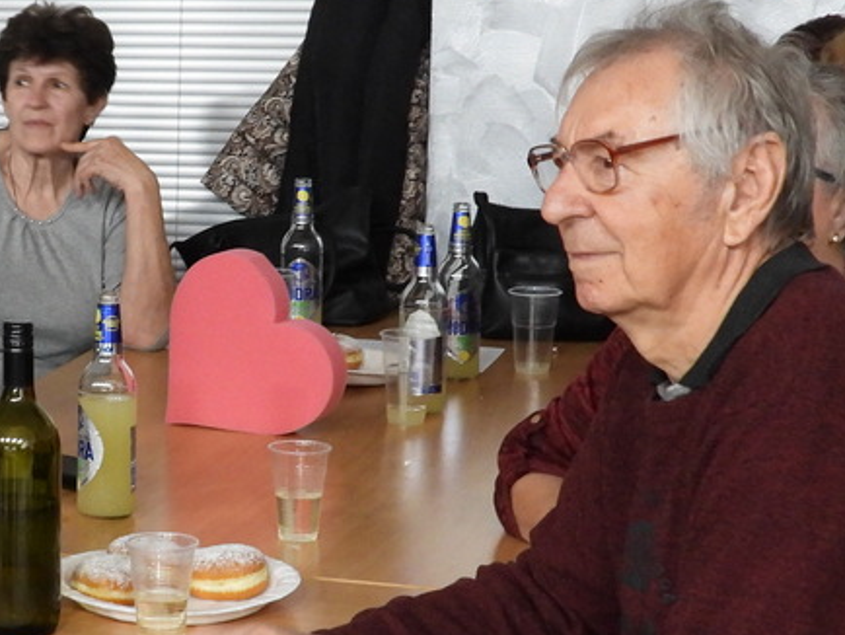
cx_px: 31
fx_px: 2565
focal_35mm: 105
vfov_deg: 14.1
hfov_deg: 18.3
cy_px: 395
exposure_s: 1/8
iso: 450
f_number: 3.2
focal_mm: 6.8
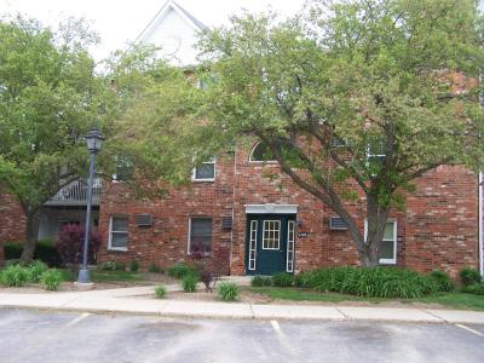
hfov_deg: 49.0
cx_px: 242
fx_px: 531
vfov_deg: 37.7
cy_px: 182
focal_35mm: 38
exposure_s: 1/100
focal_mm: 6.3
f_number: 2.8
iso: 80
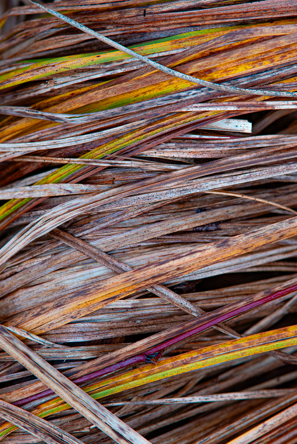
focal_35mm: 200
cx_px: 148
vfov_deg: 10.3
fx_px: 2472
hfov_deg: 6.9
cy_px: 222
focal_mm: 200
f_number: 5.6
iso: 200
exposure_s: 1/200
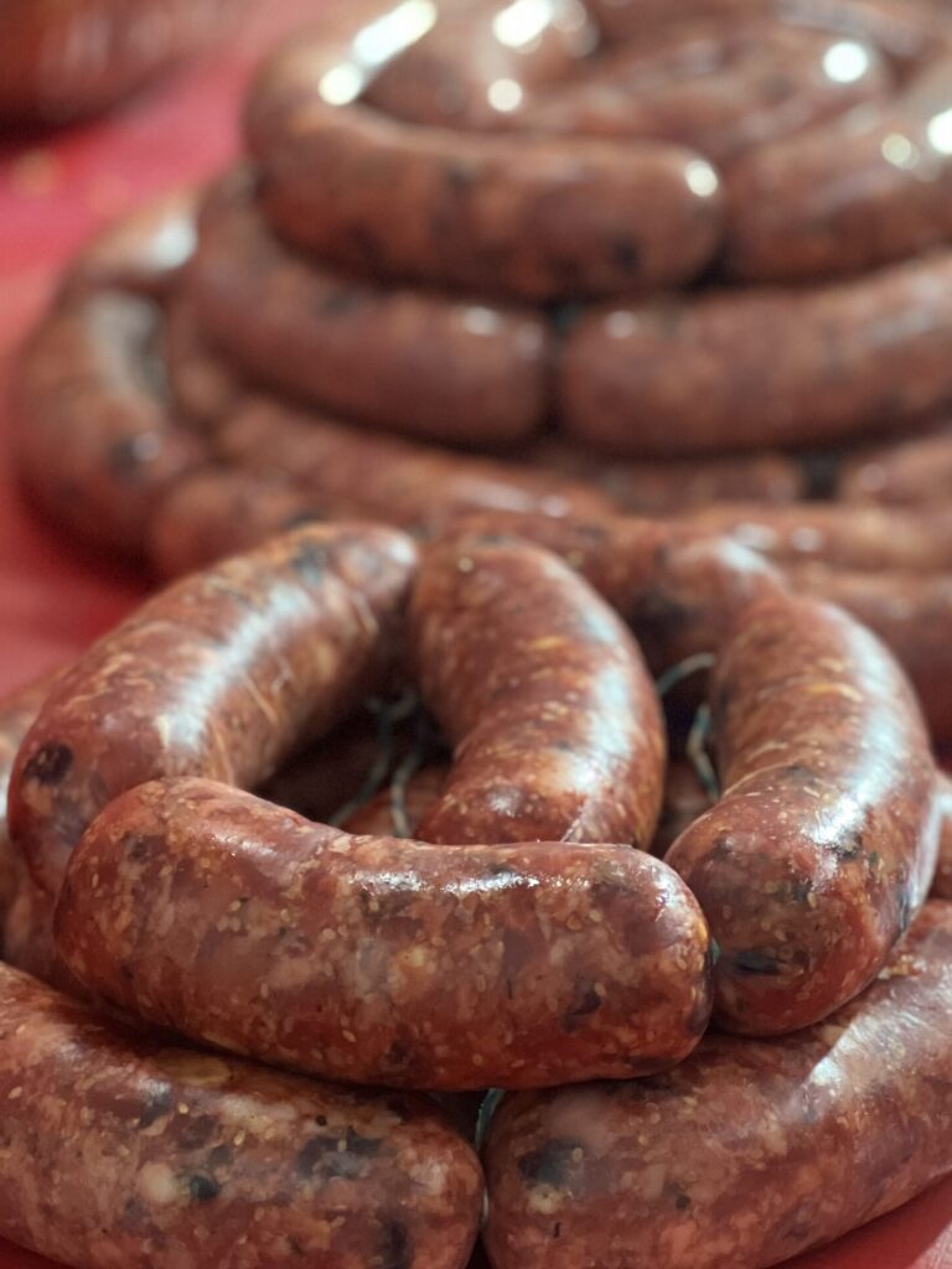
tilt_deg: -22.4
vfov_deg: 25.3
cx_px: 476
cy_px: 634
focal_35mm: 77
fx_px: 2824
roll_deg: -0.6
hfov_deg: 19.1
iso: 400
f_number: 2.8
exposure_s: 1/40
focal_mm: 9
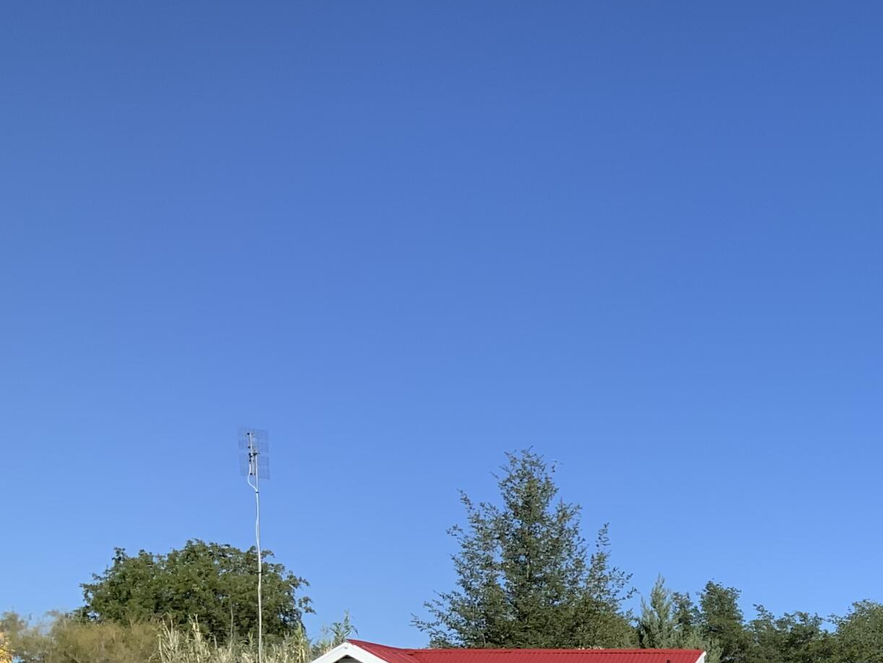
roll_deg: +0.6
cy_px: 752
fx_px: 1811
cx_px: 1070
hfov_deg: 24.7
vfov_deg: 19.7
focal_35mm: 71
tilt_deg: +1.1
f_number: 1.8
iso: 16
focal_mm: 3
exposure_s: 1/2320
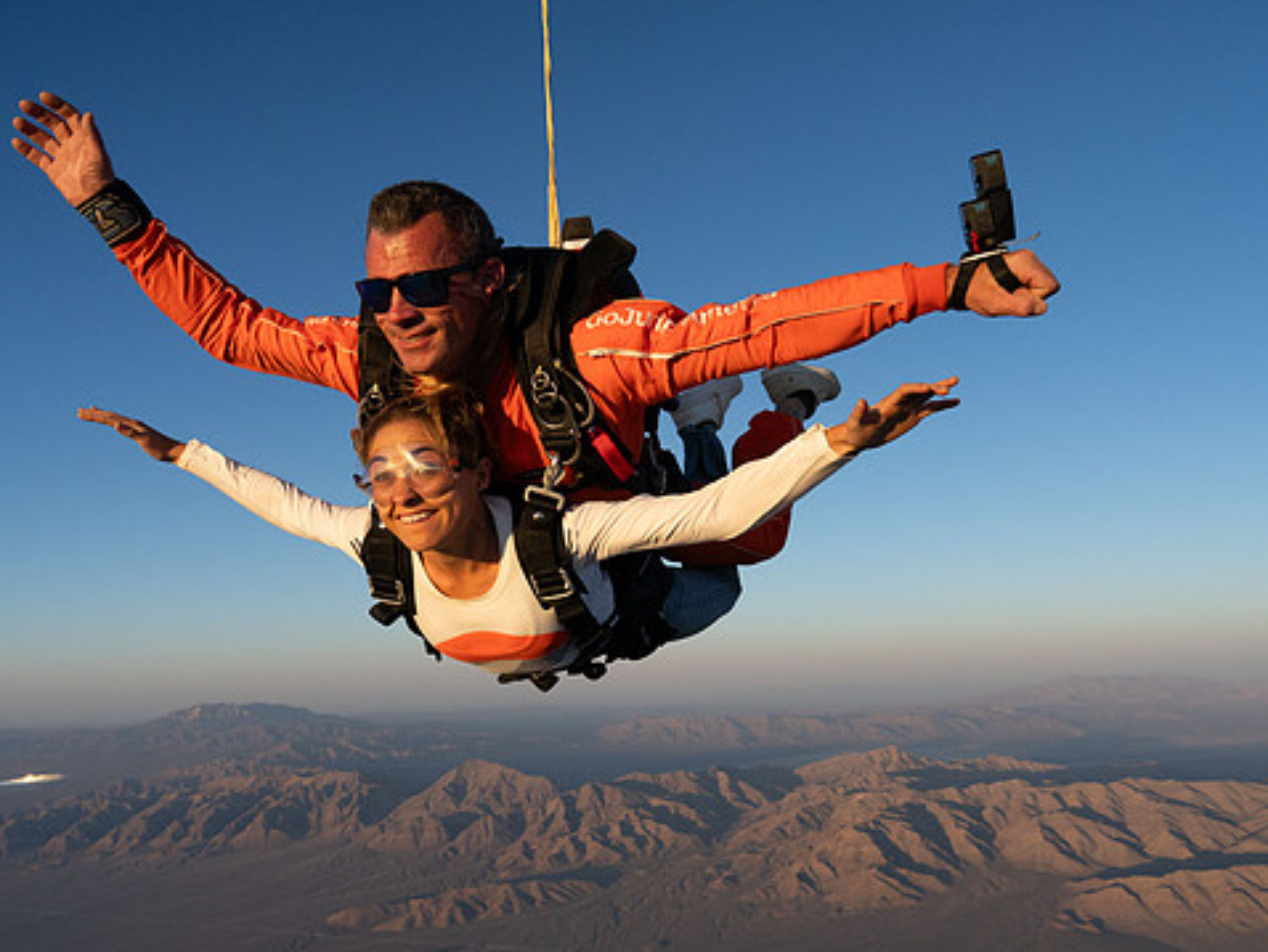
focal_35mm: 28
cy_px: 497
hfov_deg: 63.4
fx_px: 1026
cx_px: 631
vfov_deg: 49.8
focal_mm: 24
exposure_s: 1/2000
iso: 1250
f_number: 8
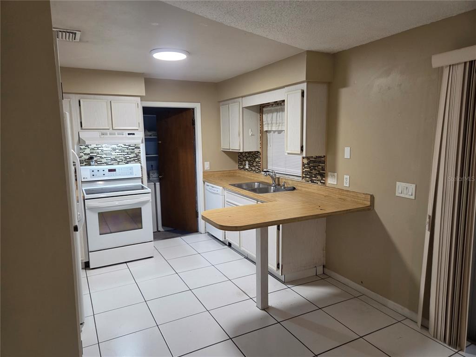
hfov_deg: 73.9
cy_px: 178
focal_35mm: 23
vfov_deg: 58.9
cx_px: 238
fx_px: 316
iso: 500
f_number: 1.8
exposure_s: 1/120
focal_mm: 5.4
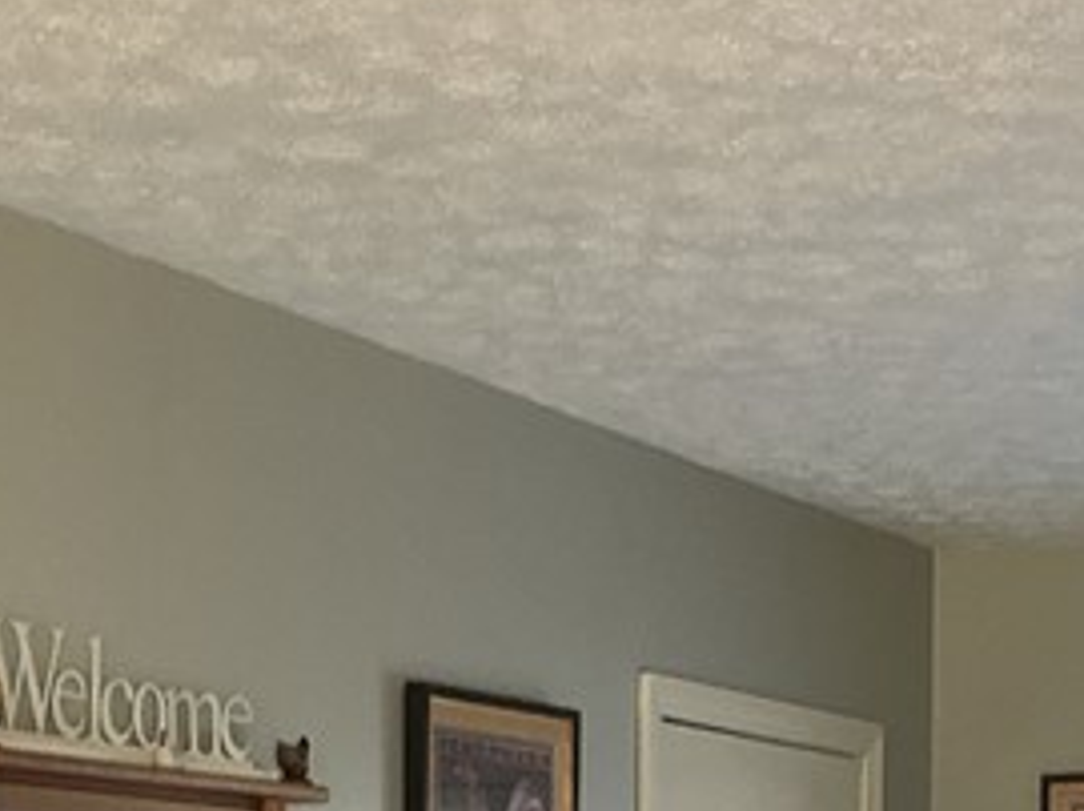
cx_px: 939
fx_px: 3442
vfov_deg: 12.2
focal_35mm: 110
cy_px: 1490
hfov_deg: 17.7
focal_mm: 3
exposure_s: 1/60
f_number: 1.8
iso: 100
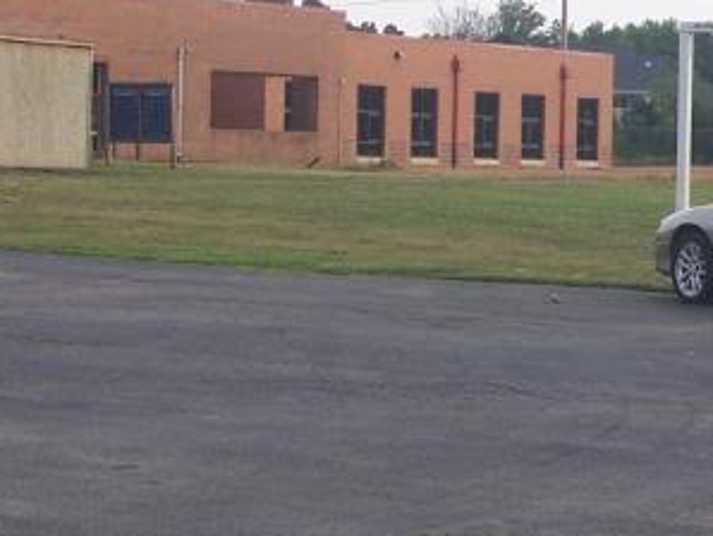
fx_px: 3319
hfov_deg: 12.0
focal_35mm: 161
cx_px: 866
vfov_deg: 9.2
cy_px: 237
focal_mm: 10.3
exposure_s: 1/350
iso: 80
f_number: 2.8
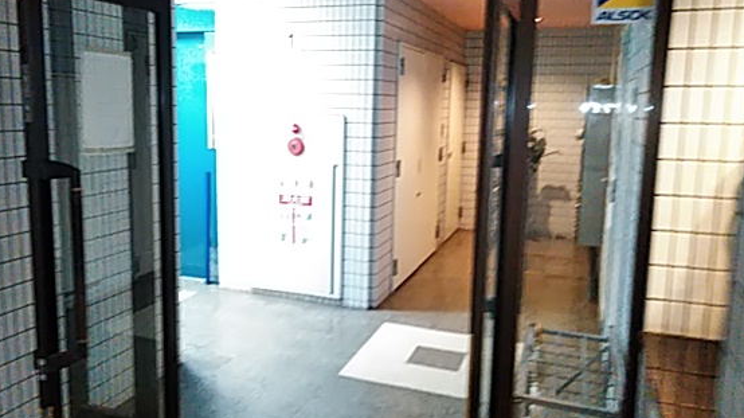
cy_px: 199
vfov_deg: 34.6
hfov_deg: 57.9
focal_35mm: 34
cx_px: 328
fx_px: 670
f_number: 2.2
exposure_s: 1/30
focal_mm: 3.46
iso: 1089
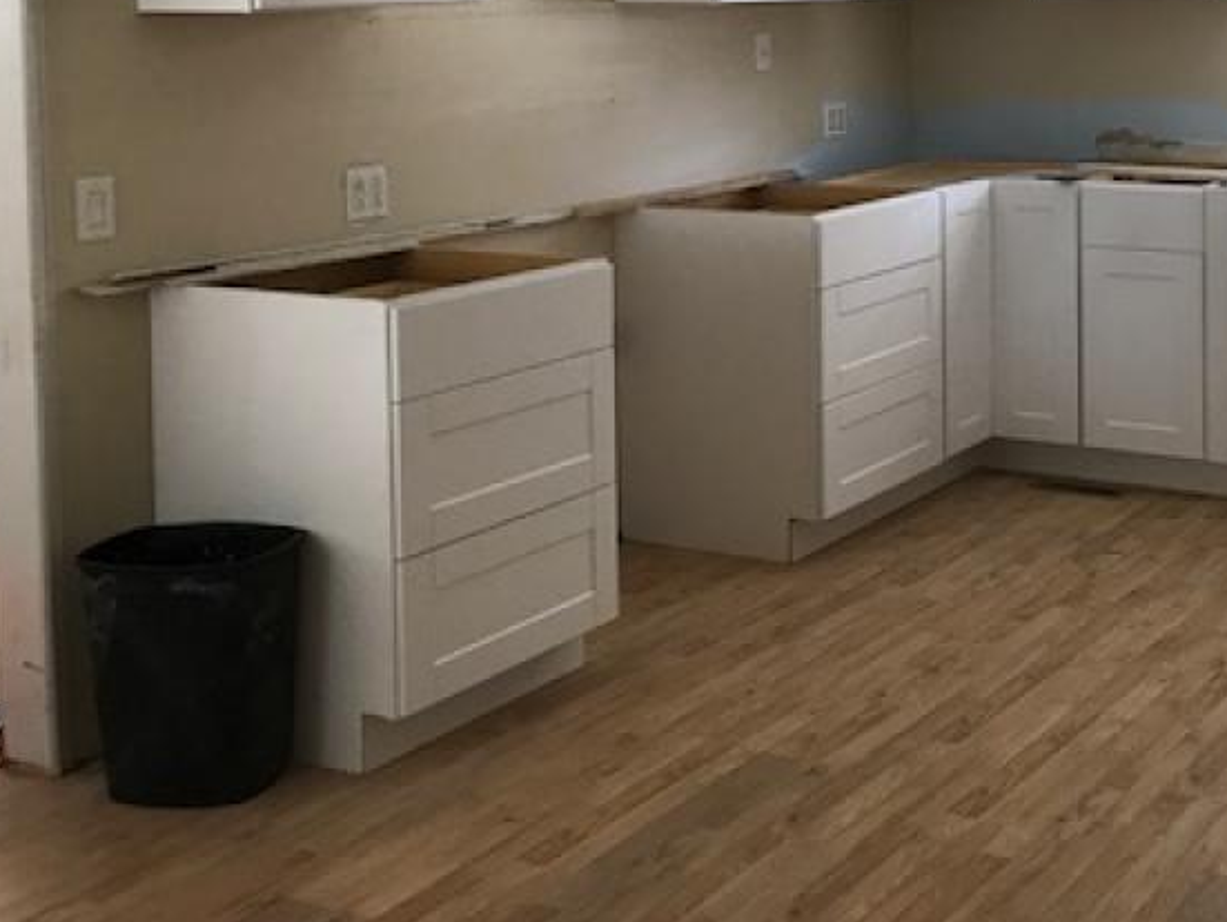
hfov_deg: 34.6
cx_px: 1113
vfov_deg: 27.0
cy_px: 73
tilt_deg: -2.5
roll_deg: +0.2
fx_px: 1844
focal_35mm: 52
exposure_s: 1/20
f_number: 1.8
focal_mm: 3.99
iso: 40
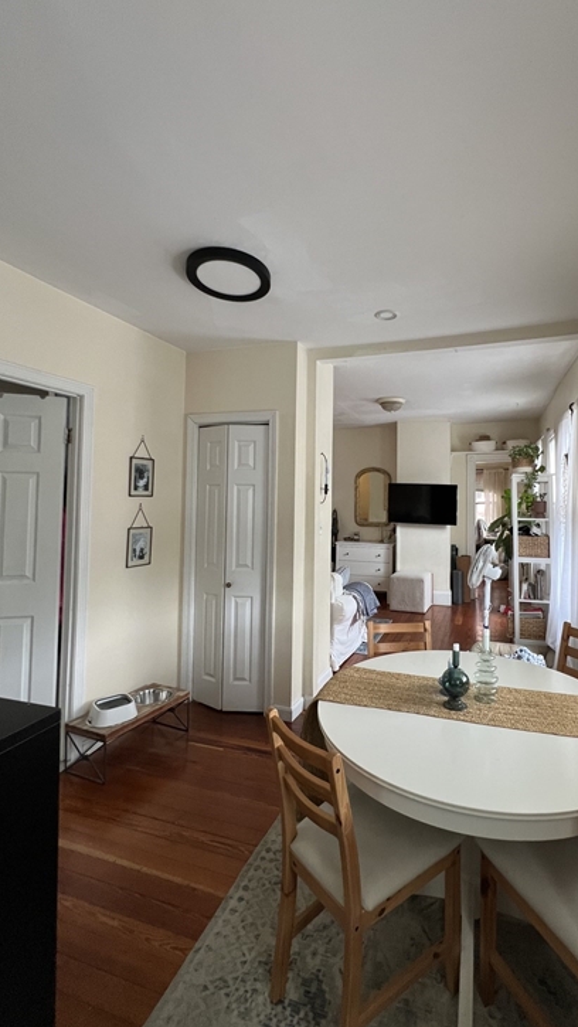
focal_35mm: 15
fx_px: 409
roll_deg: -0.3
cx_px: 361
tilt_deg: +1.0
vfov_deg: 102.9
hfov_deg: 69.4
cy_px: 487
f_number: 1.8
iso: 125
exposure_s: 1/99
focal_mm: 1.57
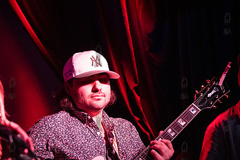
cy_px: 120
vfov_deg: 19.0
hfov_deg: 28.4
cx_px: 98
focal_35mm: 71
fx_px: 473
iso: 12800
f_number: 3.2
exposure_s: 1/320
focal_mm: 44
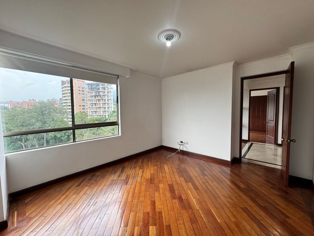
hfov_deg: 102.1
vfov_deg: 85.7
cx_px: 157
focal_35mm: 14
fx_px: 127
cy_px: 118
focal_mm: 2.22
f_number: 2.2
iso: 64
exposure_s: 1/99
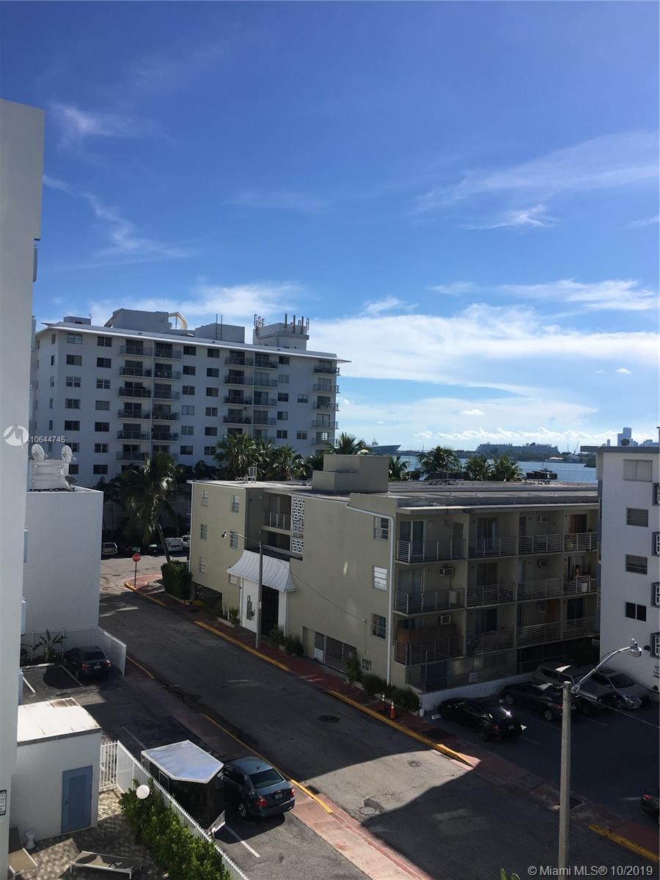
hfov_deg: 48.2
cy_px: 440
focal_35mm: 29
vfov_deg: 61.7
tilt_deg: +0.3
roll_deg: -0.9
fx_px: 737
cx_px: 330
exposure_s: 1/3077
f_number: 2.2
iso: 25
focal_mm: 4.15
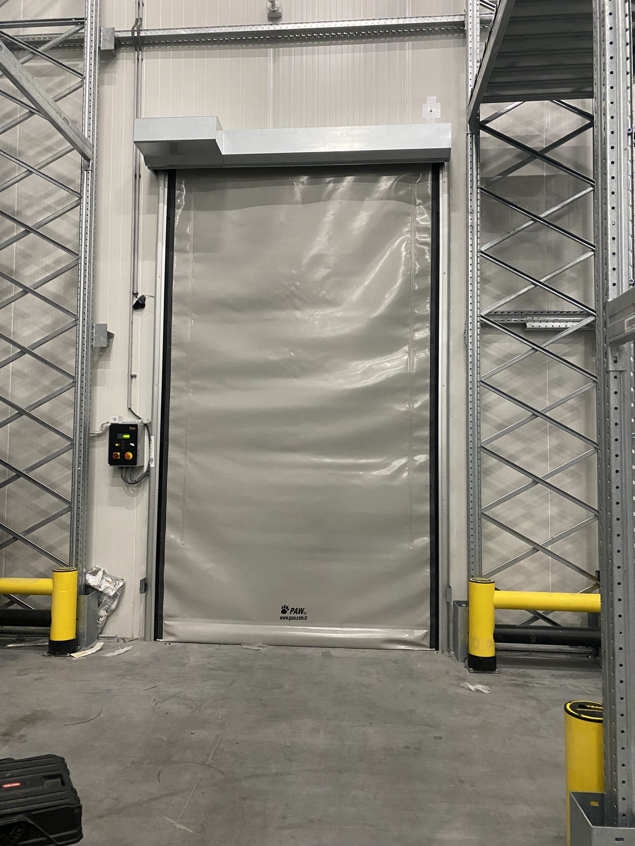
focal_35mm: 26
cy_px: 423
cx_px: 318
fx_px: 636
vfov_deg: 67.3
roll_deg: -0.3
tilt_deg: +4.5
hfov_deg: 53.1
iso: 400
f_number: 1.8
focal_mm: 4.25
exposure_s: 1/50
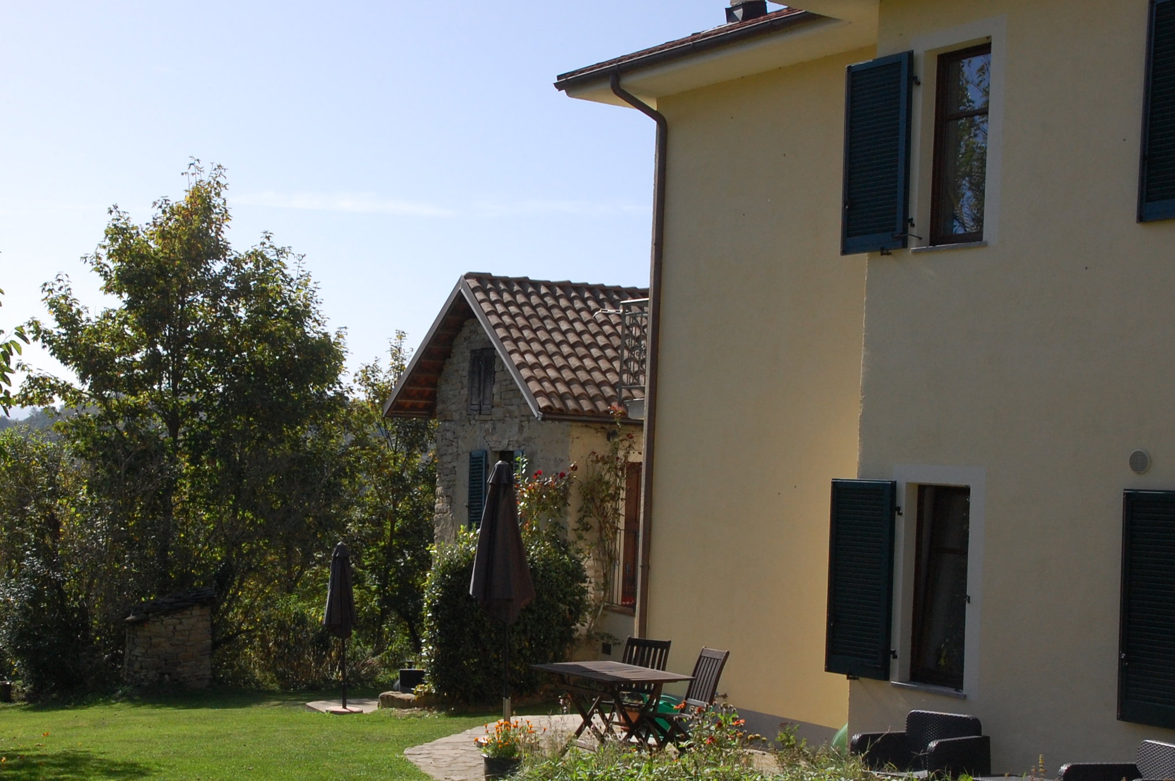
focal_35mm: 55
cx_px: 449
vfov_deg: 24.7
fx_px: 1785
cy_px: 426
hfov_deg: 36.3
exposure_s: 1/320
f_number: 13
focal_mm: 25
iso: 400
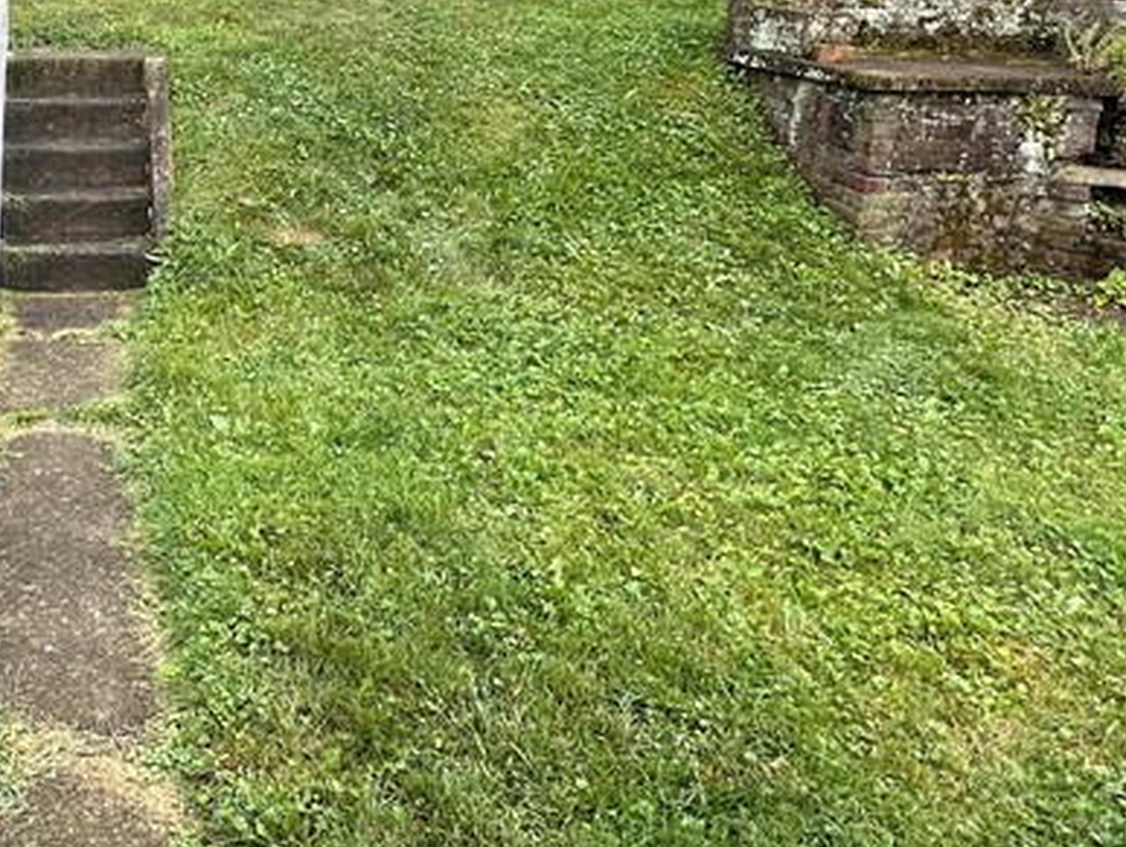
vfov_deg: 37.1
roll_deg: -1.9
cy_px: 146
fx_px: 1205
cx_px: 99
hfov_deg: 45.1
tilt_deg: -12.6
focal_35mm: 37
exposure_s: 1/290
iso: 40
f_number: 2.2
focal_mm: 2.22
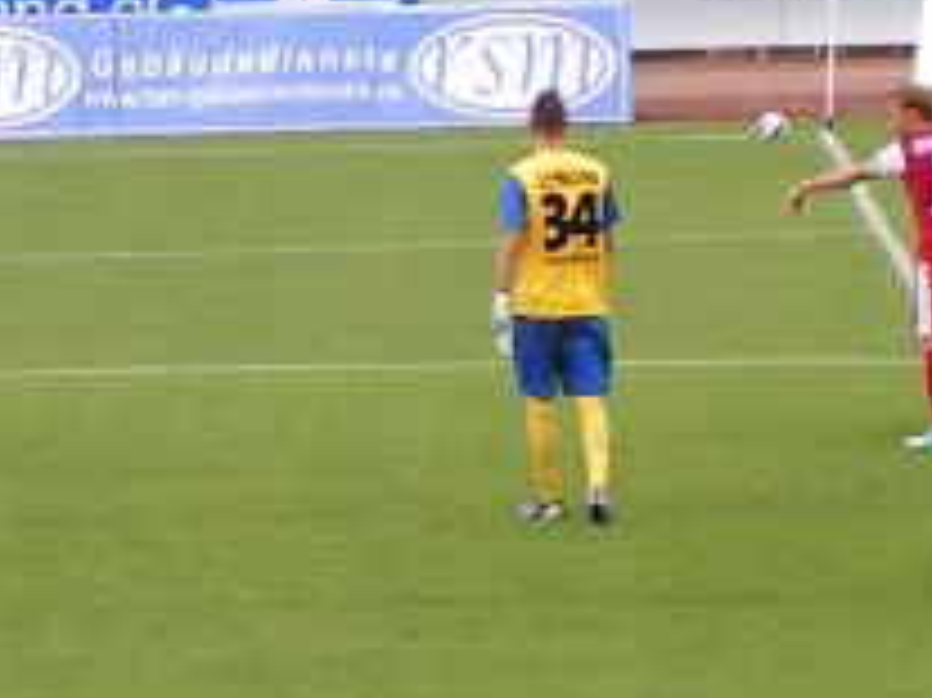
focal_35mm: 402
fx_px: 10817
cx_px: -14
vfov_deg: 3.7
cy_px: -126
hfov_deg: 4.9
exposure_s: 1/200
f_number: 5
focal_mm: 15.9
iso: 50
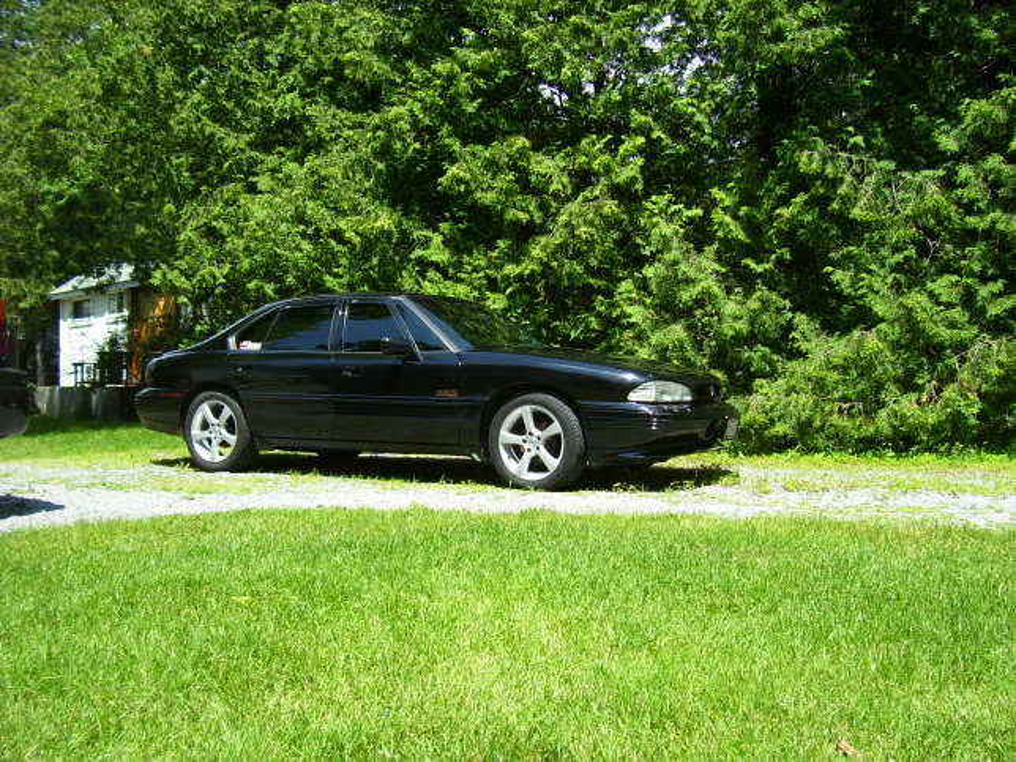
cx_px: 508
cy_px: 381
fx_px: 998
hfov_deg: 54.0
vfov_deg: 41.8
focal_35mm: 34
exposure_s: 1/750
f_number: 2.7
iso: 80
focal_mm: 5.6
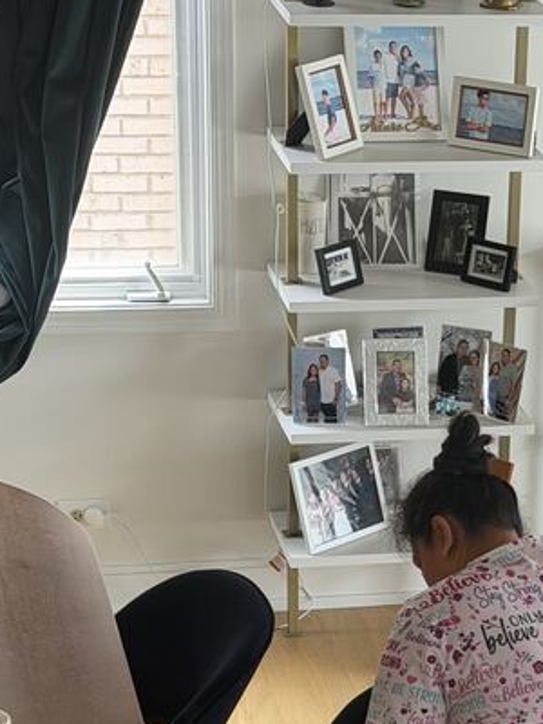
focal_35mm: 132
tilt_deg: -29.7
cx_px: 575
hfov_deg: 11.1
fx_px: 2761
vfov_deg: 14.4
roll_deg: -3.0
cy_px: 891
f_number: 1.78
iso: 64
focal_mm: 6.76
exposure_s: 1/60
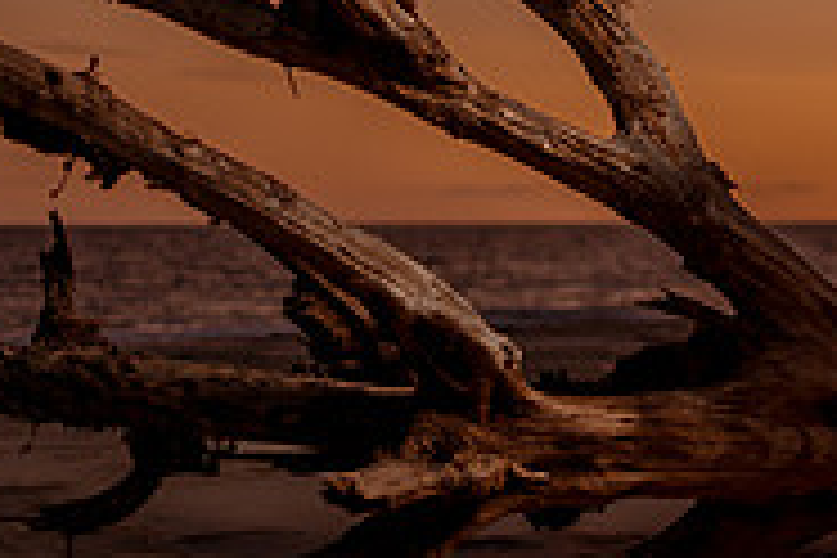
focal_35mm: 109
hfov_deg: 17.9
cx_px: 986
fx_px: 2534
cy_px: 70
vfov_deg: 12.5
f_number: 1.4
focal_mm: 35
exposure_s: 1/3200
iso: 50
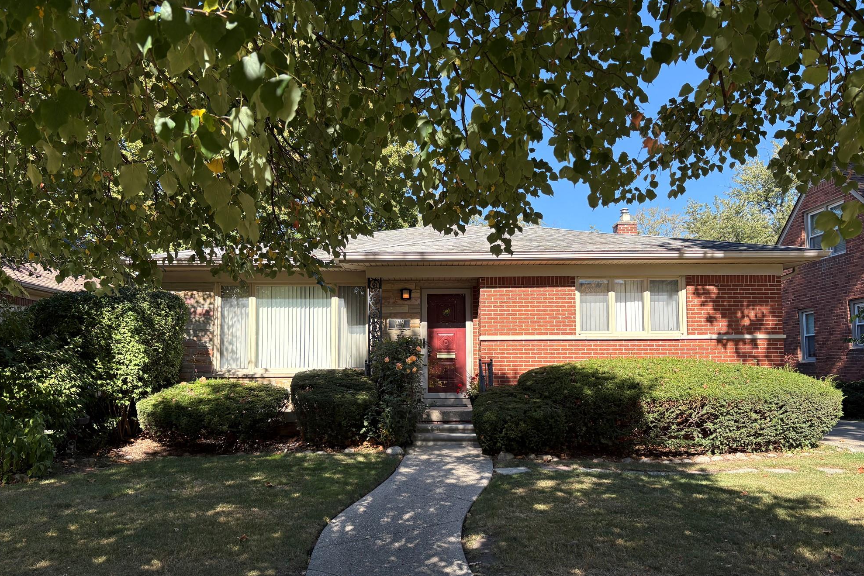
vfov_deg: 46.3
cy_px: 328
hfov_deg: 65.5
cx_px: 435
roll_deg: +0.9
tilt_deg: +4.5
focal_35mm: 28
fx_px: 672
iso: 64
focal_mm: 5.96
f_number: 1.6
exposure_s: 1/1175
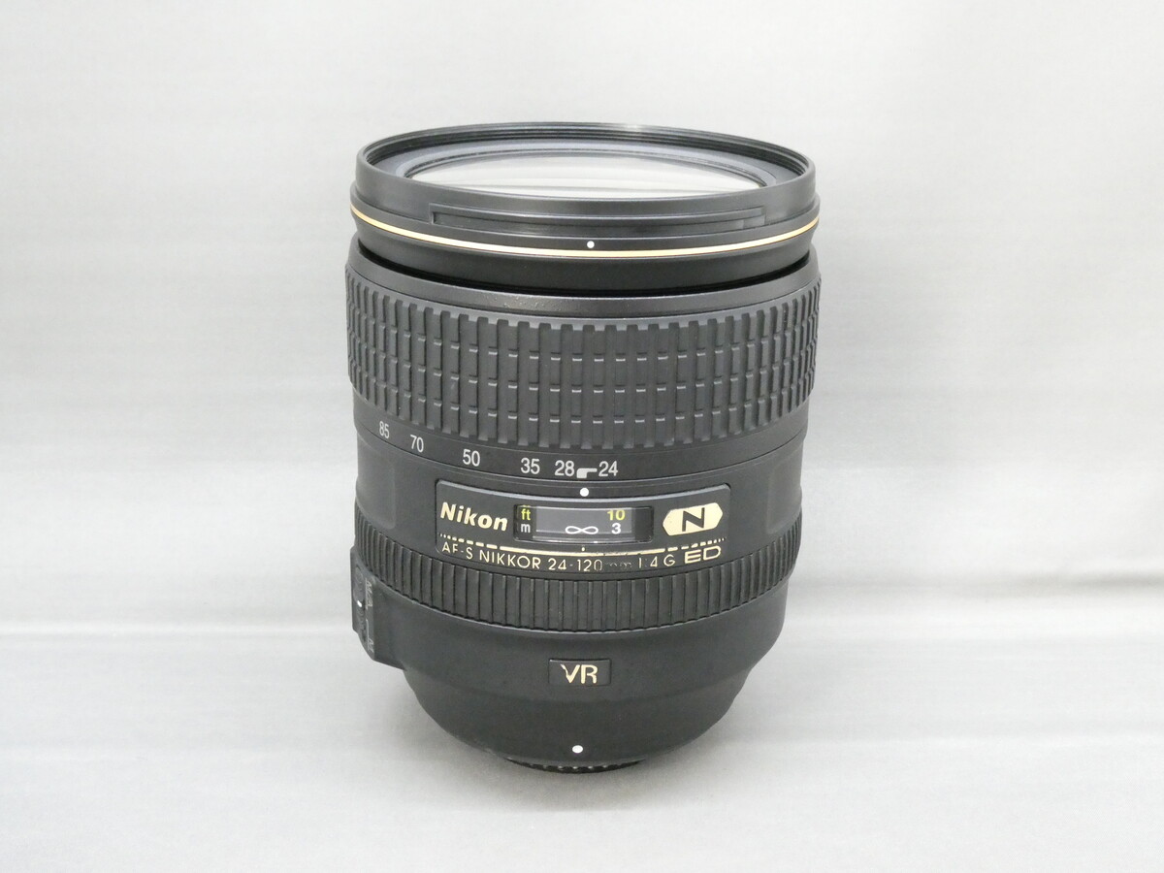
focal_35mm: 47
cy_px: 436
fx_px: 1580
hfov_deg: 40.4
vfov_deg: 30.9
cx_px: 582
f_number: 5.6
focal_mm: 8.4
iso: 1600
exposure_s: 1/20
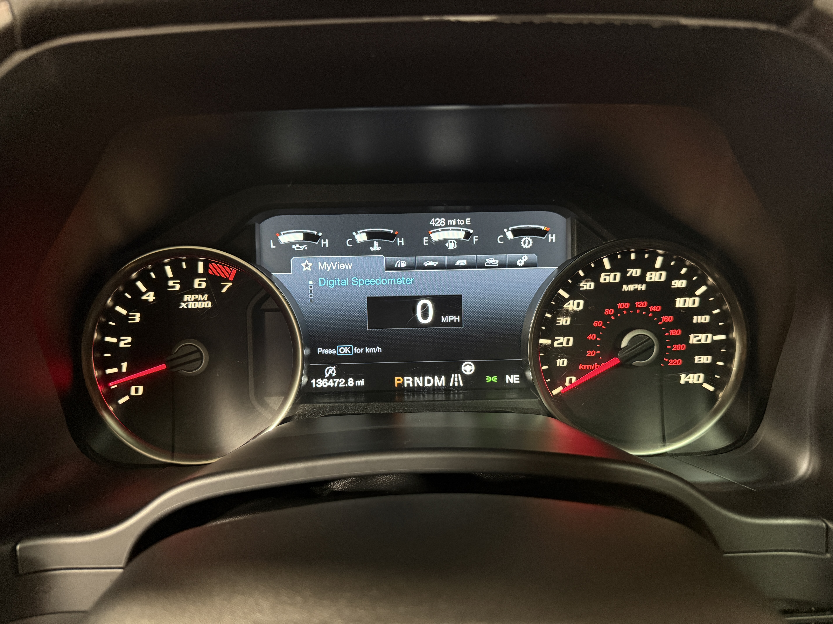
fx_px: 578
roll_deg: +0.9
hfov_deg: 71.6
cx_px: 416
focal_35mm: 24
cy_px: 312
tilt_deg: -24.0
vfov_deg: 56.8
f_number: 1.78
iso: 800
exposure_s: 1/36
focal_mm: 6.76
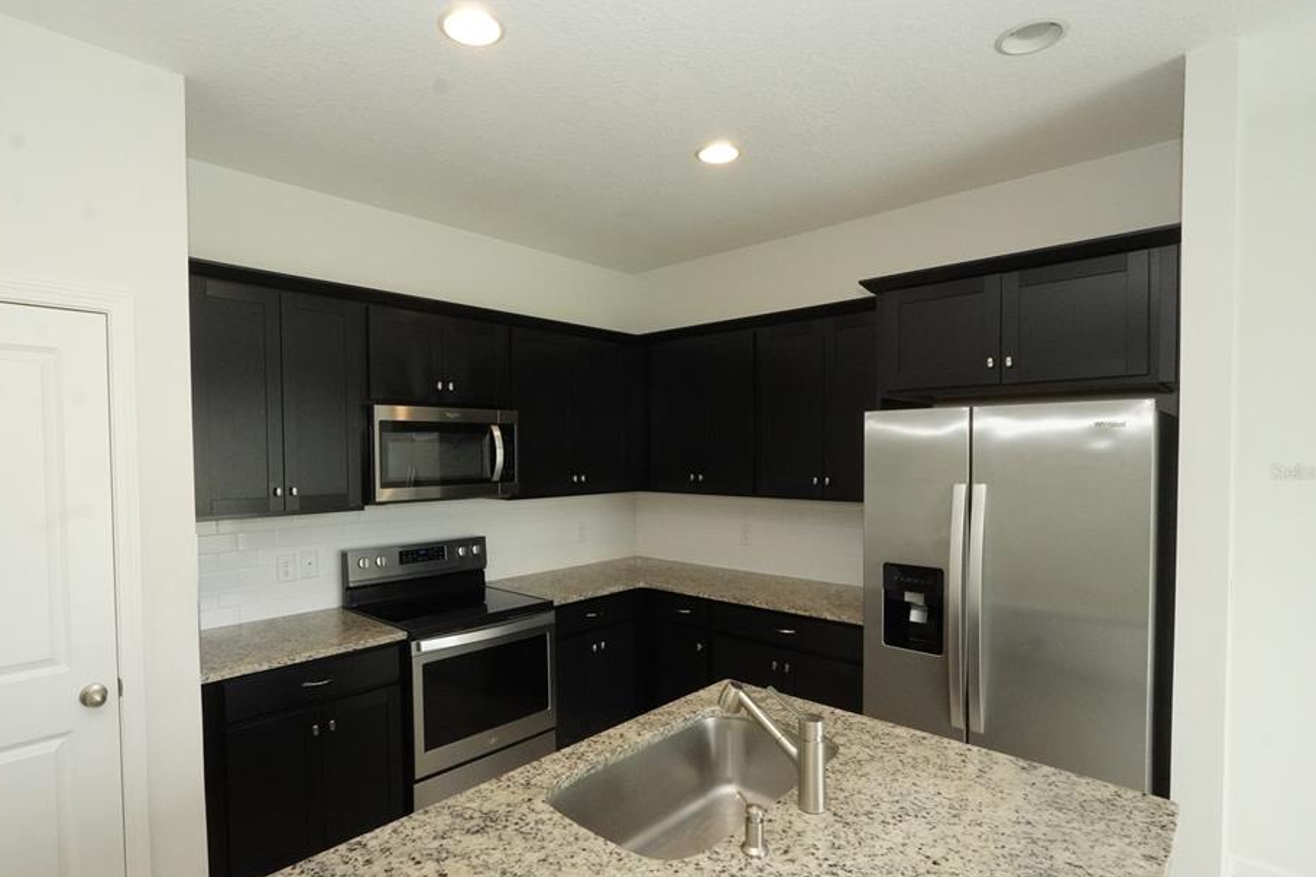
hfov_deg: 88.1
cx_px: 613
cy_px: 472
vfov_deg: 65.6
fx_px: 678
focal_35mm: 19
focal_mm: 11
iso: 3200
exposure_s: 1/60
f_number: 16
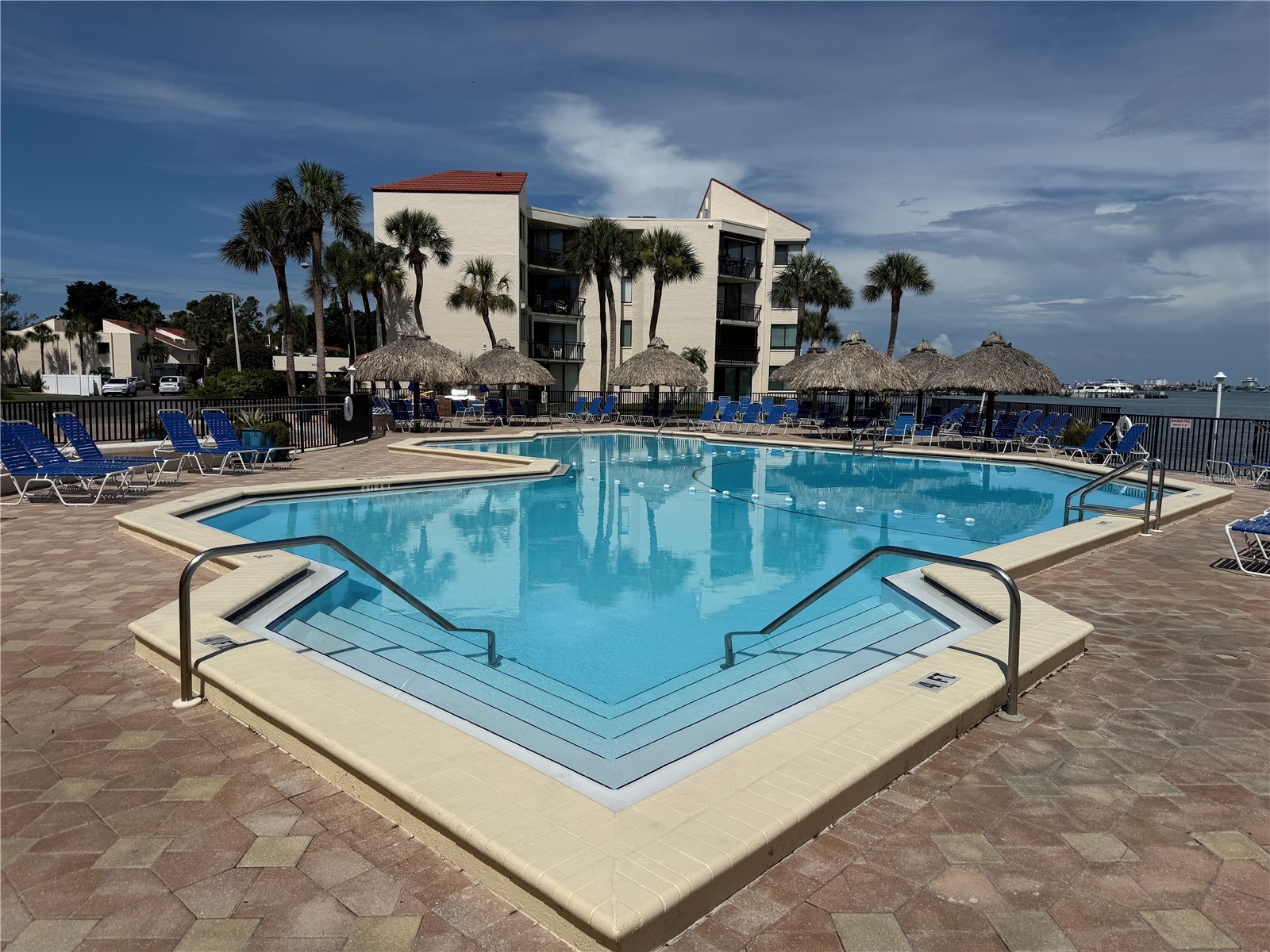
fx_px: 881
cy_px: 476
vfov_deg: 56.8
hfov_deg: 71.6
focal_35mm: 24
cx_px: 635
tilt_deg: -5.9
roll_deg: -1.5
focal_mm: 6.76
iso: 80
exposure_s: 1/14286
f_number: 1.78
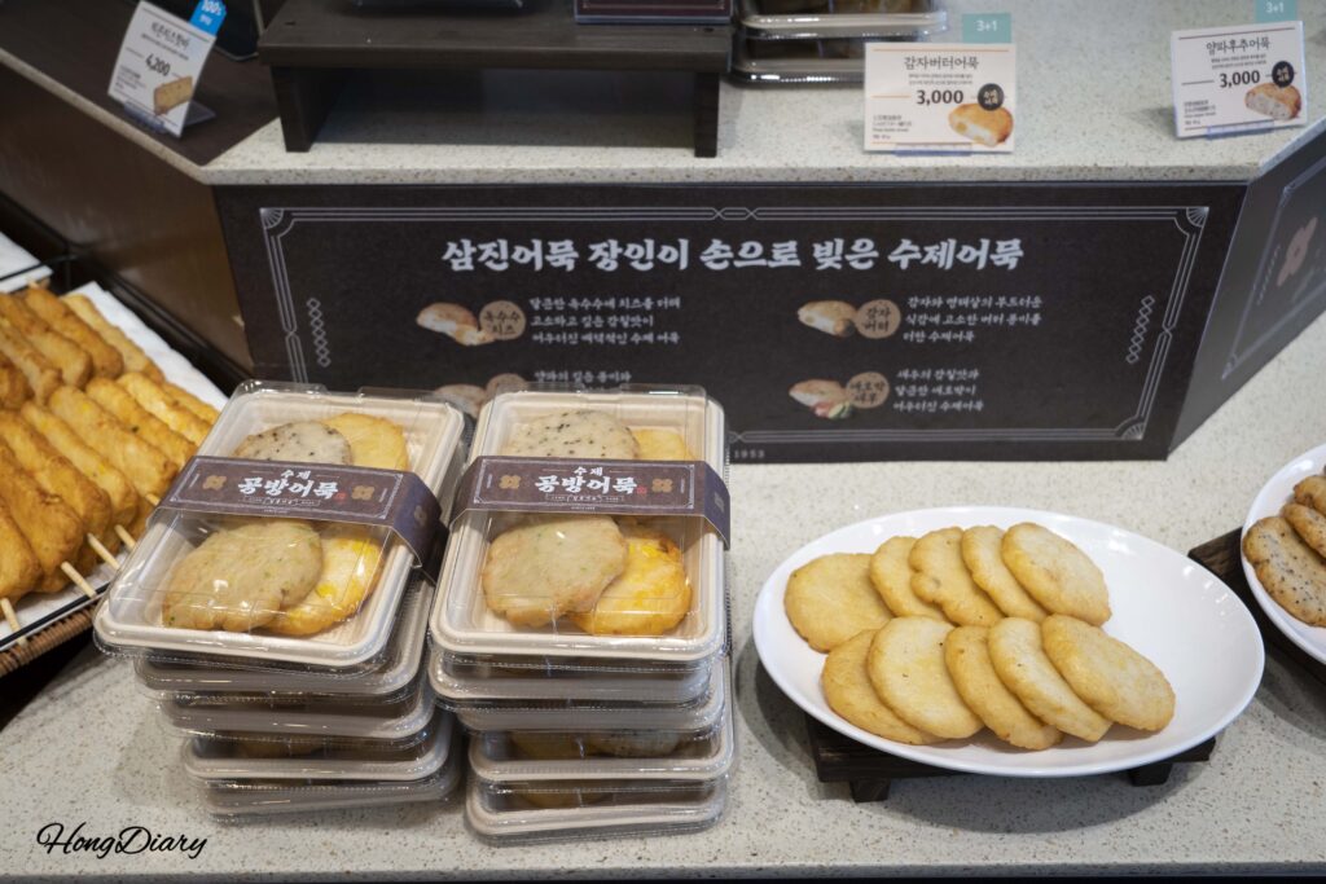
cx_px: 663
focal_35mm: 35
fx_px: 1289
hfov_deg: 54.4
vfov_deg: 37.9
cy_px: 442
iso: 1250
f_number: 5
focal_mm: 35
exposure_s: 1/160
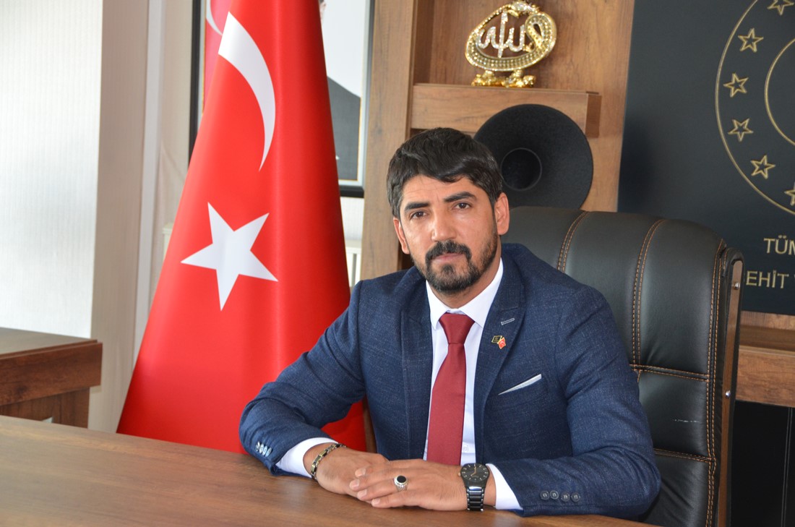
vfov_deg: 18.8
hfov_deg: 28.1
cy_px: 264
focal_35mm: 72
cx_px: 398
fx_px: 1587
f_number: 4.5
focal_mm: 48
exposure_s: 1/60
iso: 800
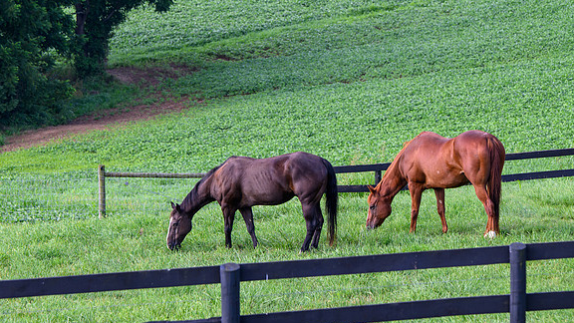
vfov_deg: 4.5
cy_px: 67
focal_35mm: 270
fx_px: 4109
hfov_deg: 8.0
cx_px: 233
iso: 100
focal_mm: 175
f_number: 5.6
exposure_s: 1/160
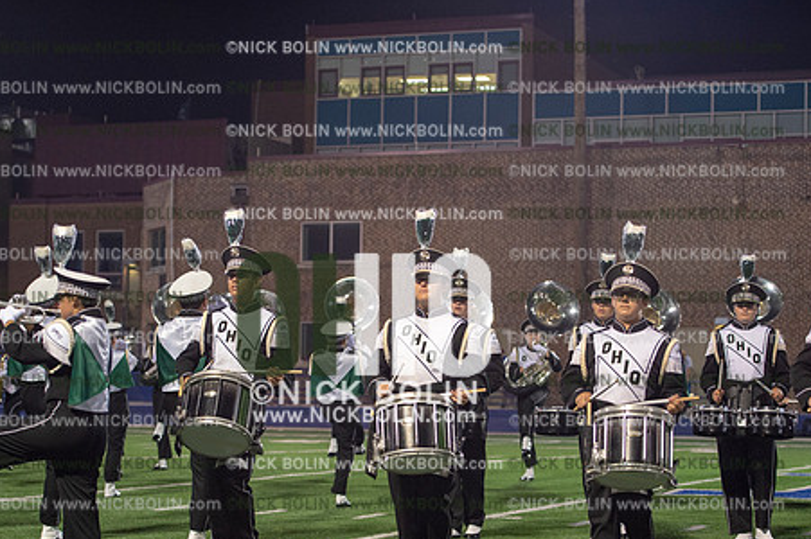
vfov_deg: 15.2
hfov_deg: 22.6
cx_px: 363
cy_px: 338
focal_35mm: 90
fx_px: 2026
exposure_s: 1/400
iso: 4000
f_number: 2.8
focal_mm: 70
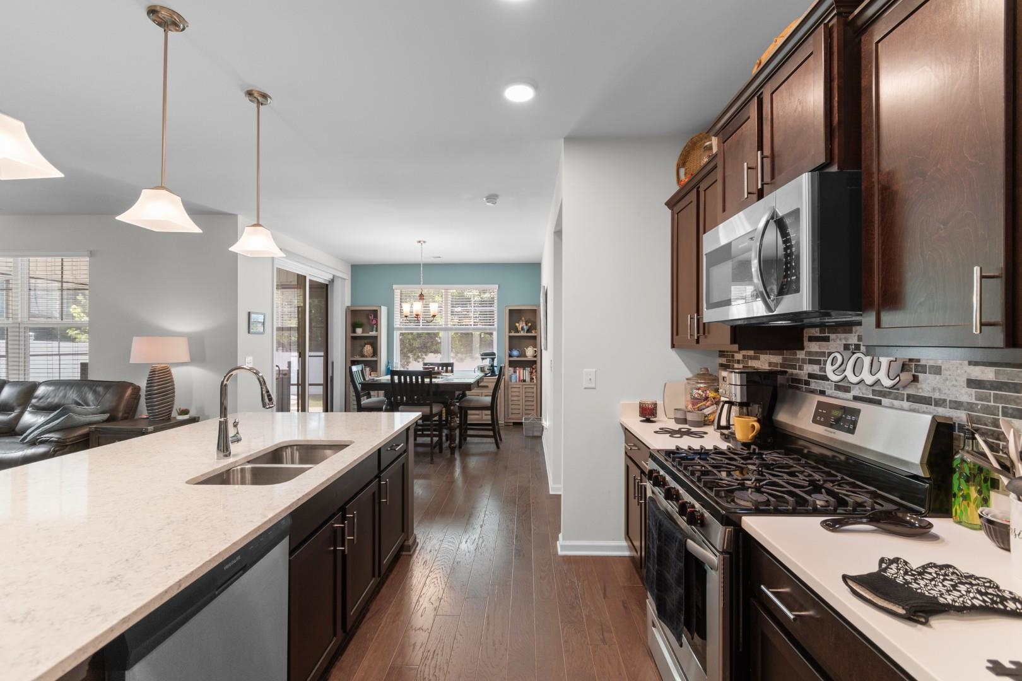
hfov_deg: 100.4
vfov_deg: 77.3
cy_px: 340
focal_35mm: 15
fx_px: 426
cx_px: 511
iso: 100
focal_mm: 10
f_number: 4.5
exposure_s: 1/4
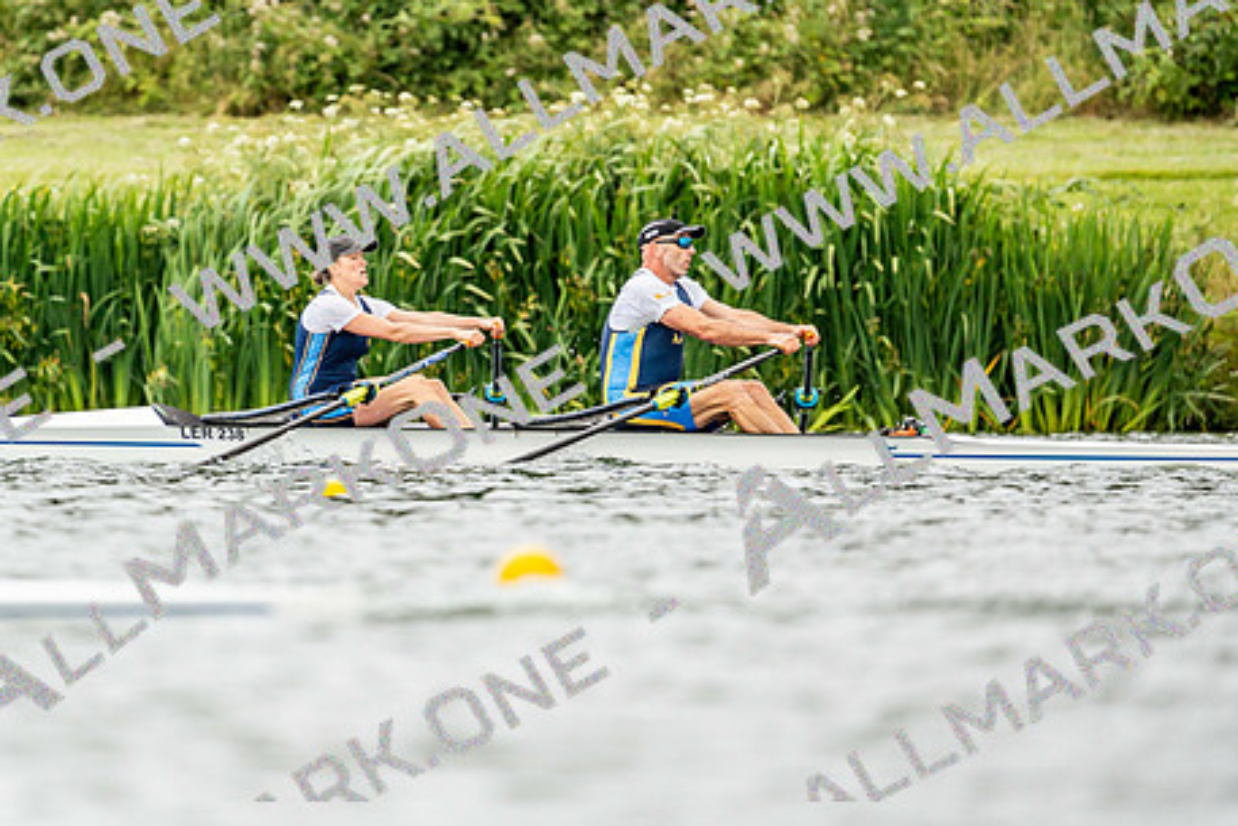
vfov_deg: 1.8
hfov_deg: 2.7
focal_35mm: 762
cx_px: 504
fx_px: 26211
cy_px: 337
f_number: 6.3
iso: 800
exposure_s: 1/2000
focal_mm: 600
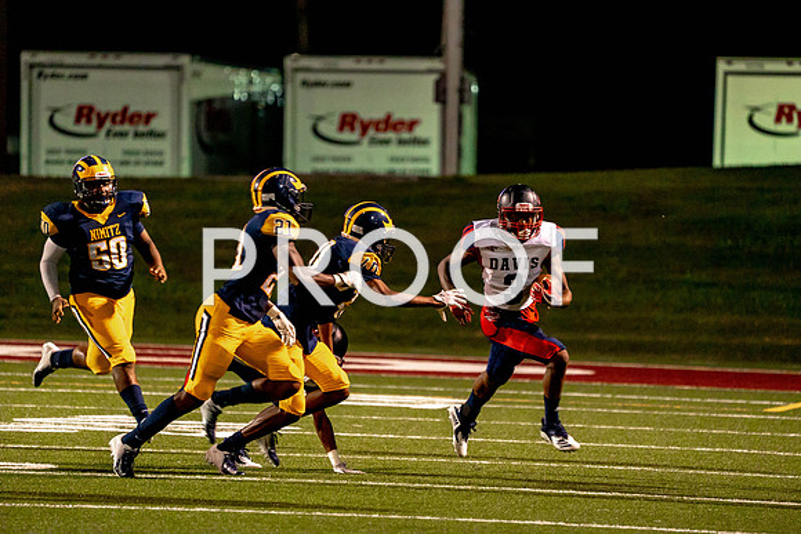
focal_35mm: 400
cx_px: 400
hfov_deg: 5.2
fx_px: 8902
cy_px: 267
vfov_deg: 3.4
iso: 6400
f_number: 5.6
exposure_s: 1/750
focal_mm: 400
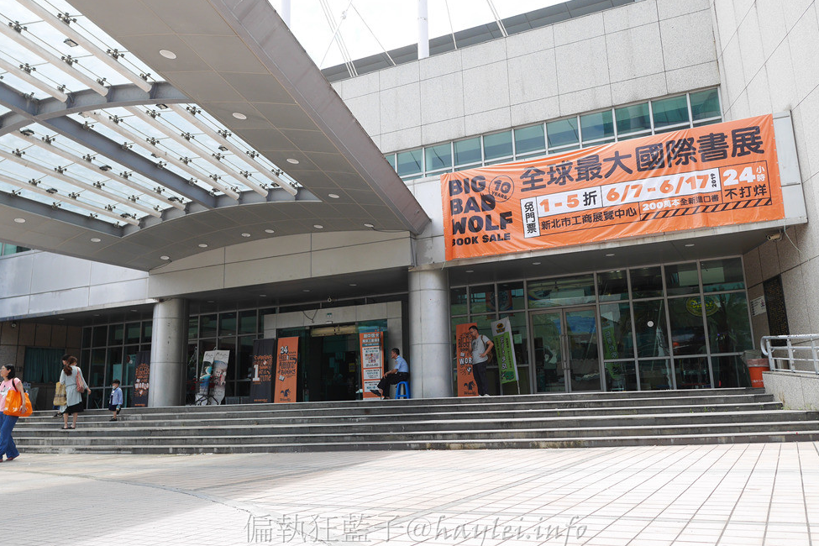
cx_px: 411
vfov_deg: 41.0
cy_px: 238
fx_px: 728
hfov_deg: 58.7
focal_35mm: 32
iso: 200
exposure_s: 1/640
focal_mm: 15
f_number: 4
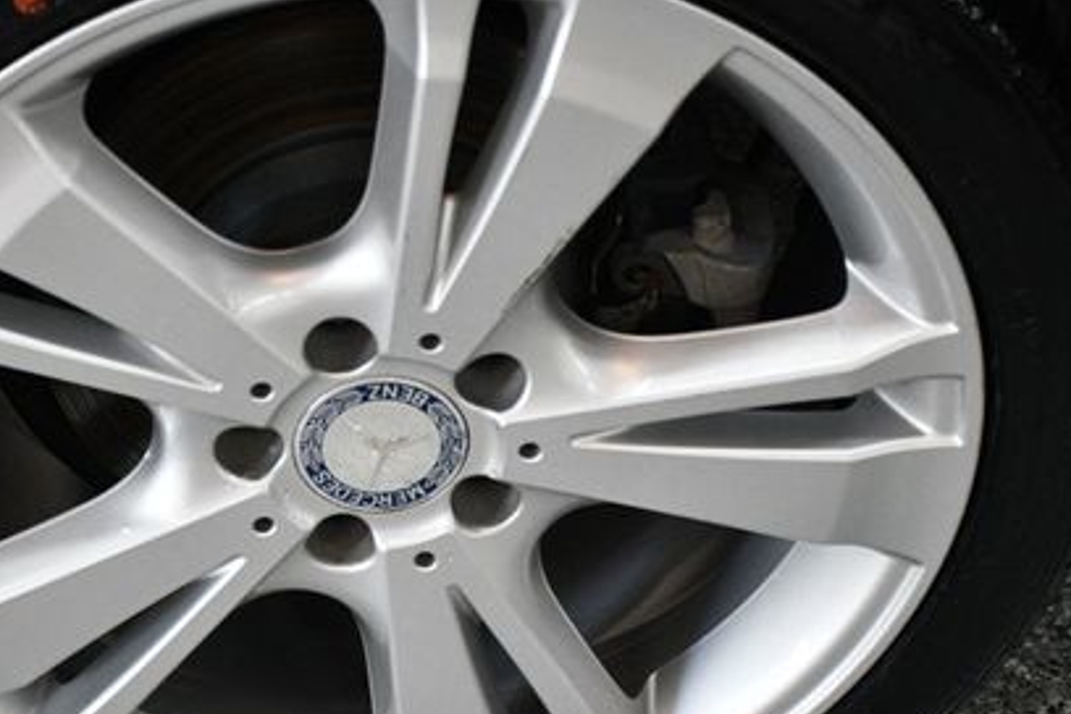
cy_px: 386
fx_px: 3124
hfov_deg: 19.3
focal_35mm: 105
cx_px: 286
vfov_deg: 13.0
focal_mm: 45
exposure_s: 1/125
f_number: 4.5
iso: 1800
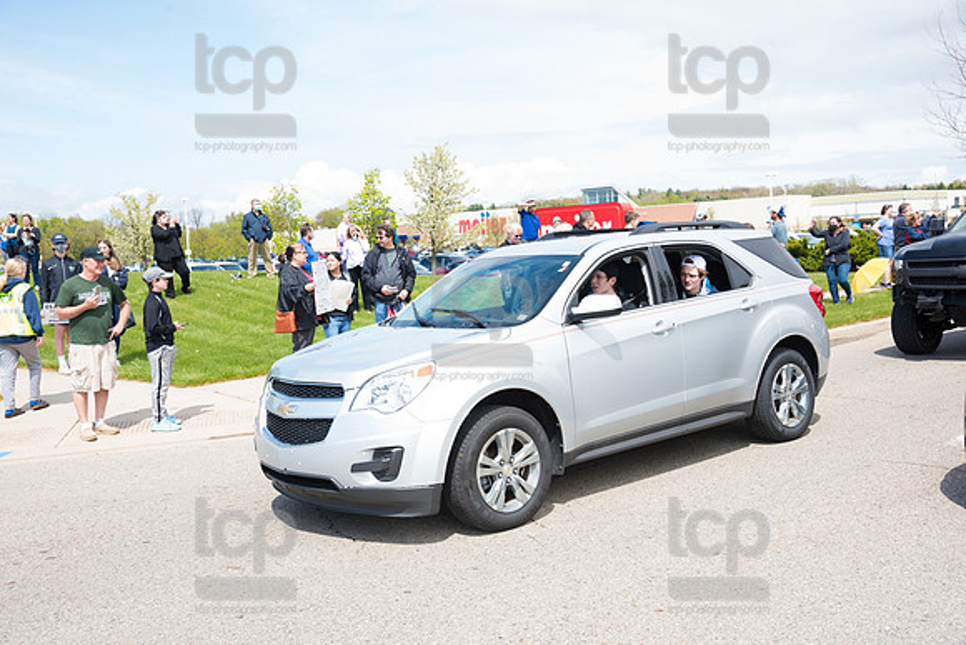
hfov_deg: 50.7
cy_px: 322
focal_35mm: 38
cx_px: 483
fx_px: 1020
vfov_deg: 35.1
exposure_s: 1/800
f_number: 7.1
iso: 1000
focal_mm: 38
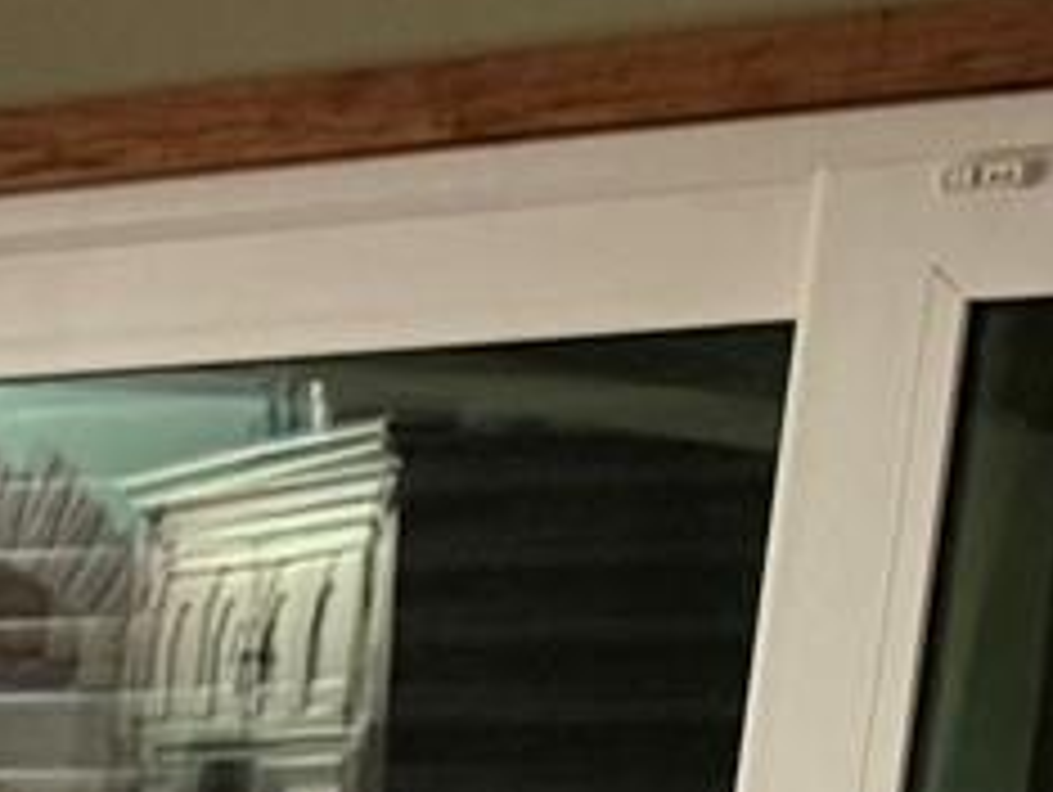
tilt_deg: -13.9
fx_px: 4994
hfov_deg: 8.9
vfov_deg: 8.3
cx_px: -2466
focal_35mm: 164
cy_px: 1976
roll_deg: +0.9
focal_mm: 6.76
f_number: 1.78
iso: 250
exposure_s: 1/60
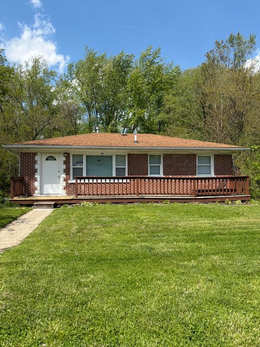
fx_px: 260
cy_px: 174
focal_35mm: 26
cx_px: 130
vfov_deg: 67.3
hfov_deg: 53.0
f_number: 1.6
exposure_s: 1/2985
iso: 50
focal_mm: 5.96
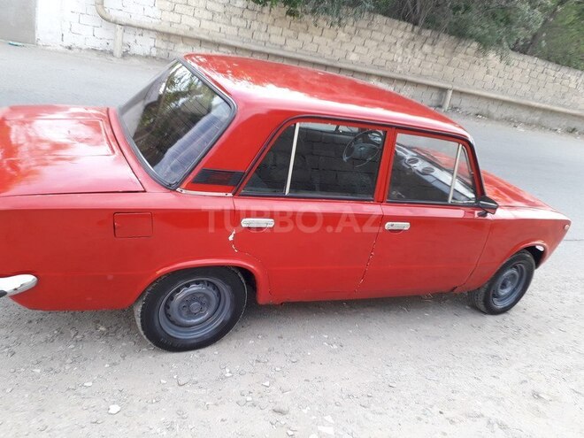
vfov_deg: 51.4
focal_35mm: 27
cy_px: 219
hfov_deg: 65.3
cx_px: 292
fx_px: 456
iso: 40
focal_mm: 3.6
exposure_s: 1/149
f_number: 1.9
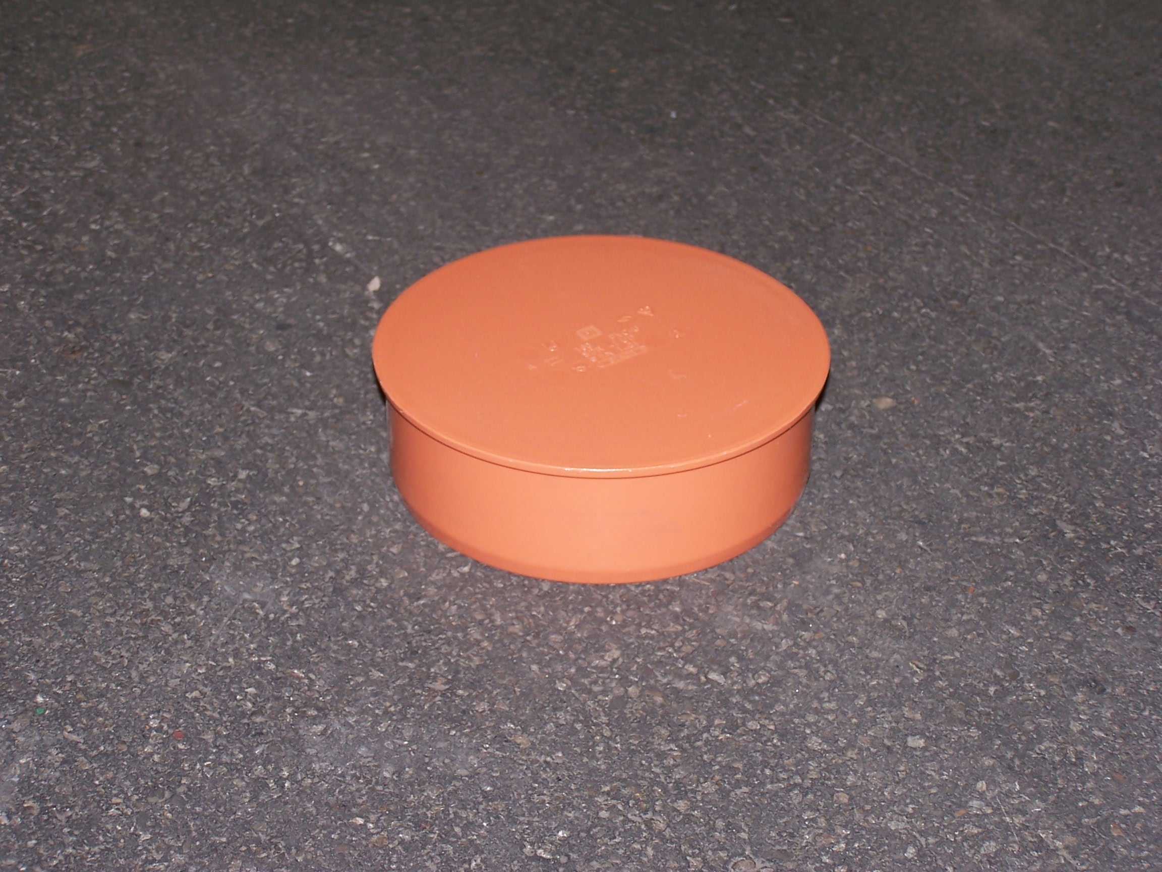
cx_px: 581
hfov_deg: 23.8
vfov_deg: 18.0
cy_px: 436
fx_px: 2753
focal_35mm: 82
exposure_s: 1/90
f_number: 3.2
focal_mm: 13.7
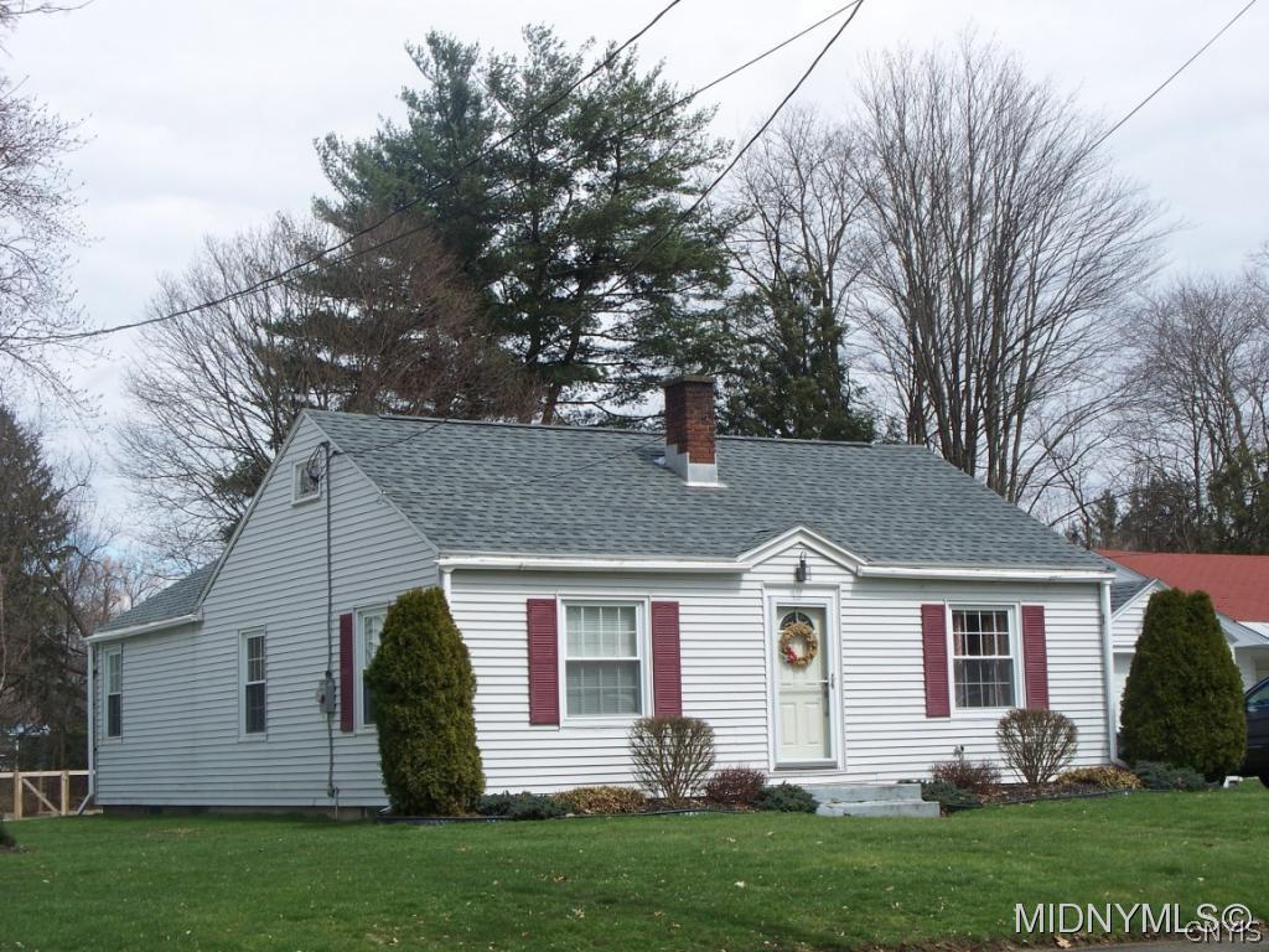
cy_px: 476
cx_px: 634
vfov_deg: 24.0
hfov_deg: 31.7
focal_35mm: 61
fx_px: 2236
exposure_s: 1/320
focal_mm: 12.89
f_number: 5.6
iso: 80
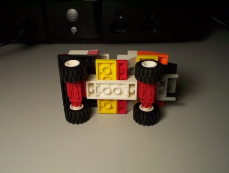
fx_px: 252
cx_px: 114
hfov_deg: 48.9
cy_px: 86
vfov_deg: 37.9
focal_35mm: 38
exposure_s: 1/70.3
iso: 100
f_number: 4.5
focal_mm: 4.99
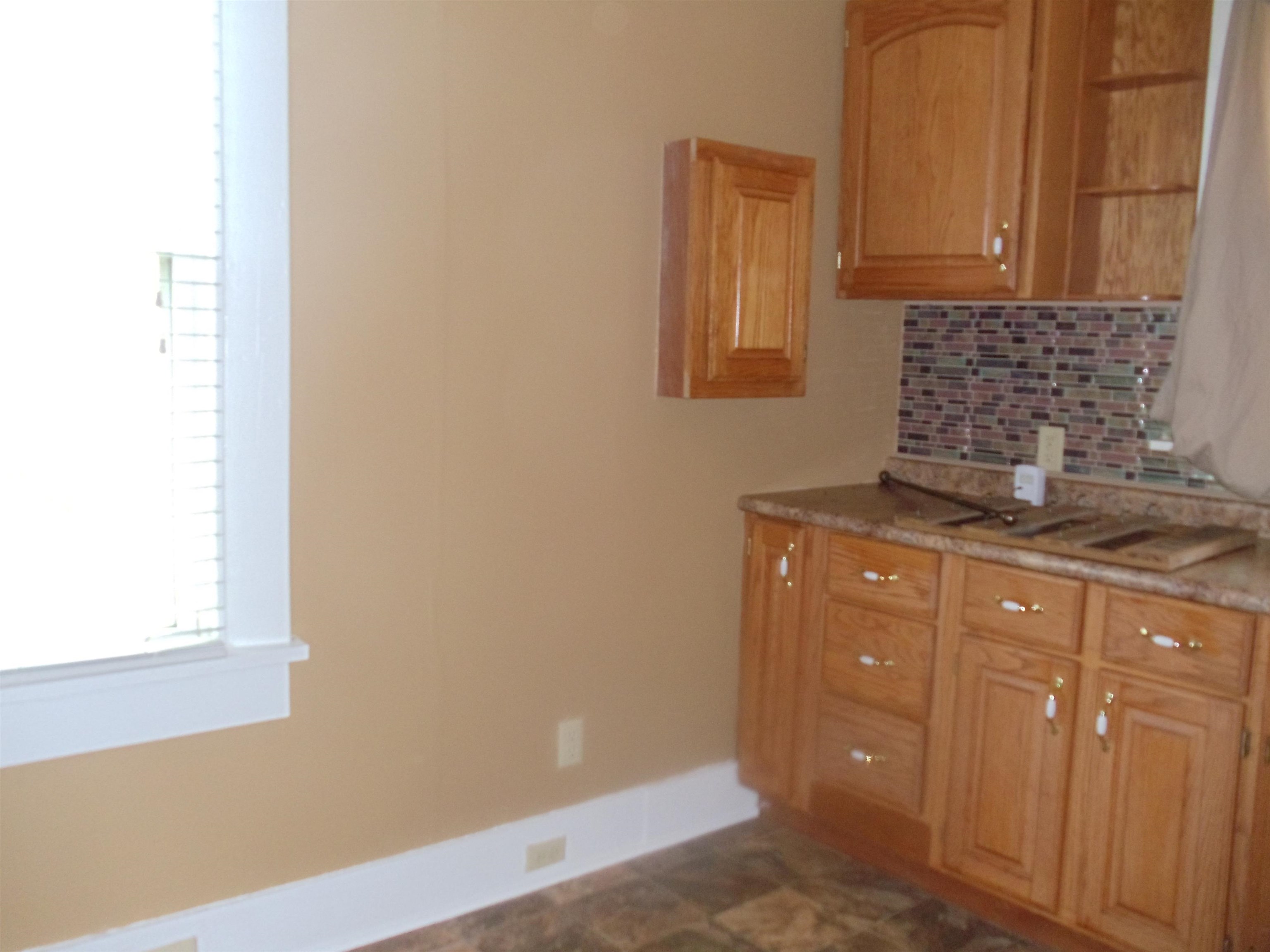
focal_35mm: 44
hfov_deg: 42.9
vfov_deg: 32.9
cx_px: 635
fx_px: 1614
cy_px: 476
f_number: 3.5
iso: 400
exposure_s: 1/30
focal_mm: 6
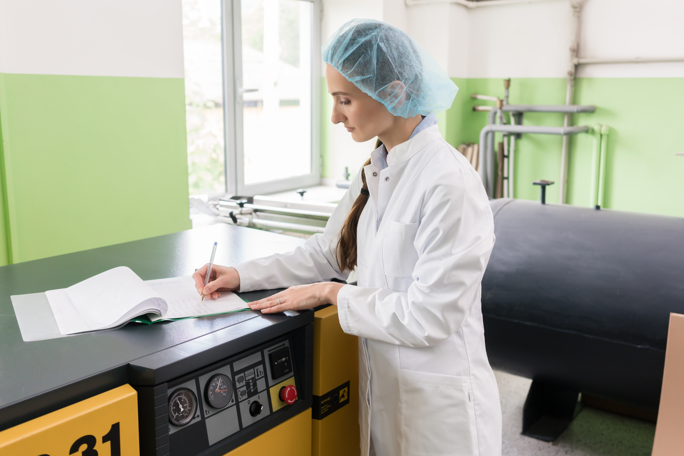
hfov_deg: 54.4
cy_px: 228
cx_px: 342
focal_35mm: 35
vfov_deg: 37.9
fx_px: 665
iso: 1000
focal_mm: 35
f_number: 3.5
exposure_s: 1/160
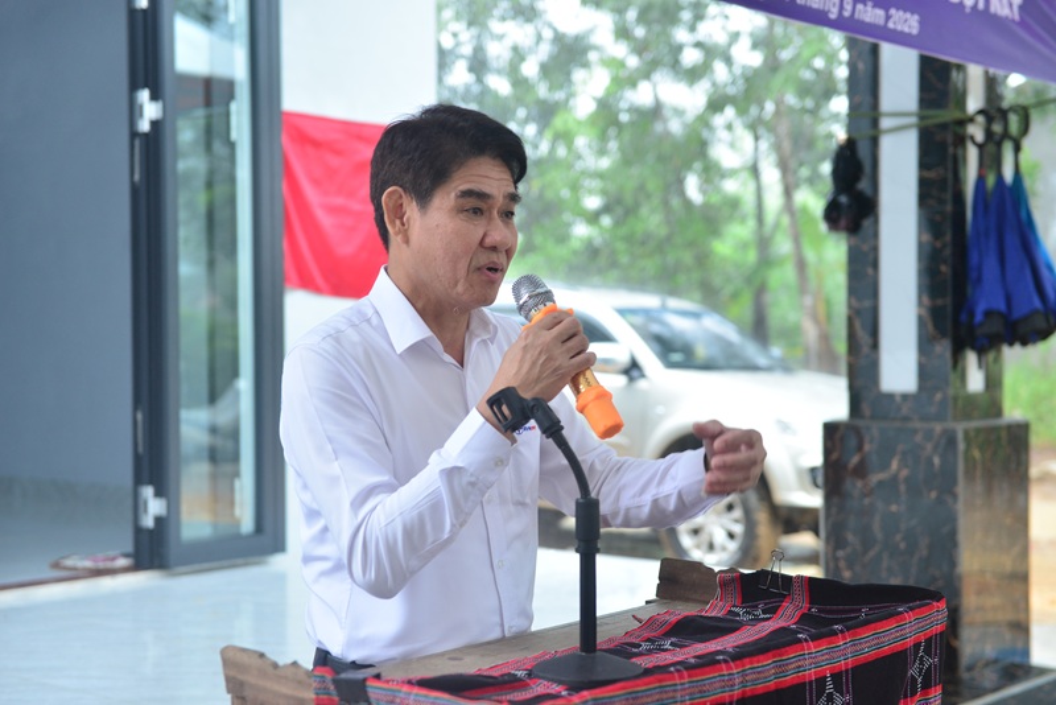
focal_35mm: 56
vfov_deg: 24.2
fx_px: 1643
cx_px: 528
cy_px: 352
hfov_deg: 35.6
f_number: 3.2
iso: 500
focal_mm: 56
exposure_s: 1/100
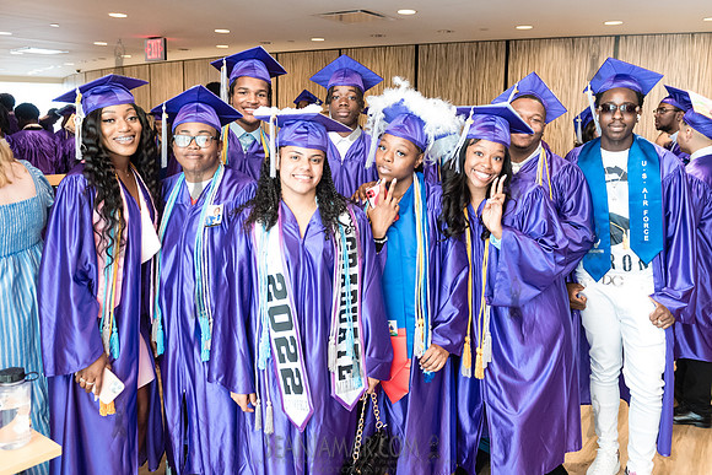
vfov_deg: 42.1
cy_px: 195
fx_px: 615
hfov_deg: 60.1
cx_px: 368
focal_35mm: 31
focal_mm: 26
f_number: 3.5
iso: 4000
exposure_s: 1/200
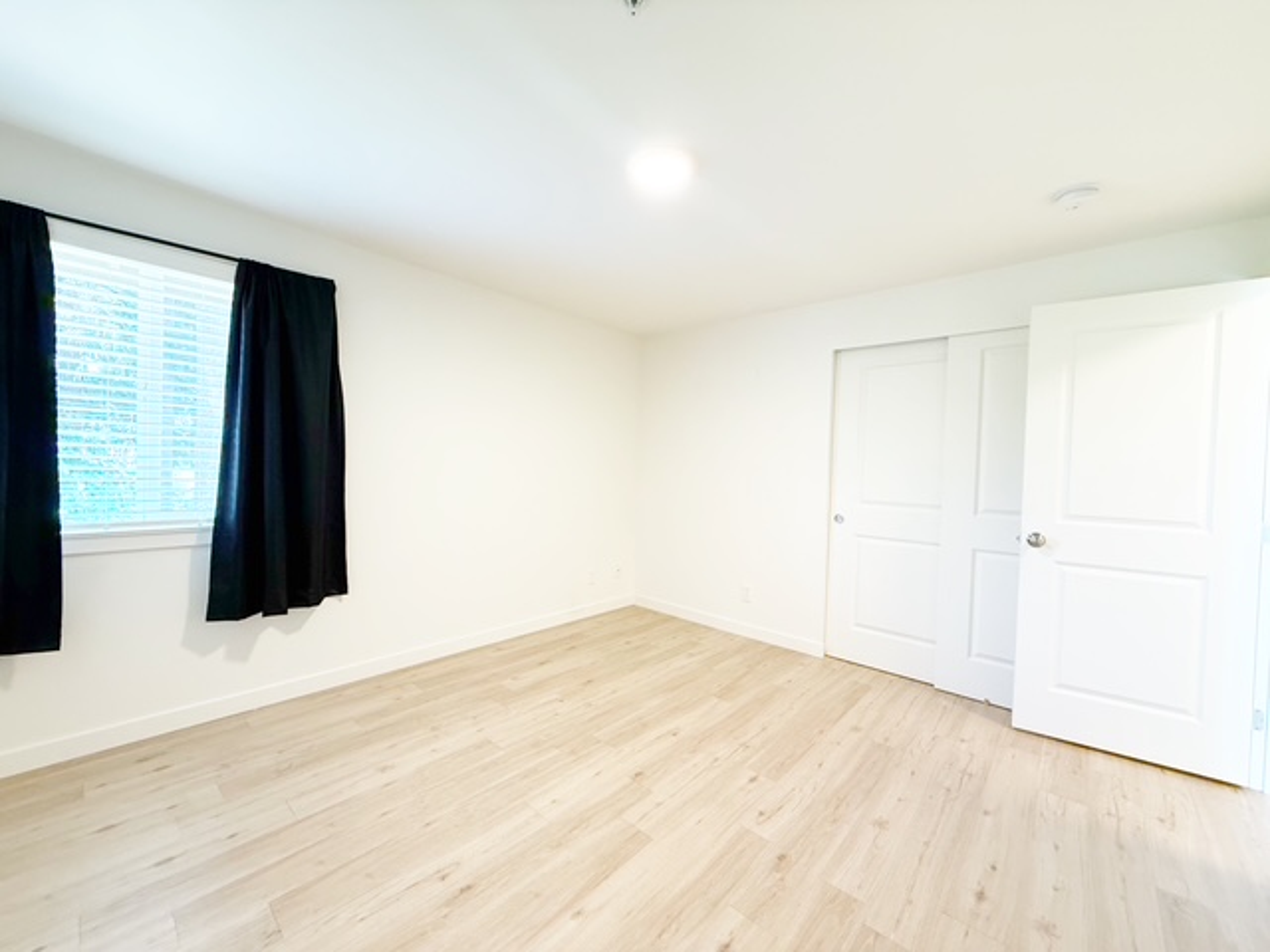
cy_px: 476
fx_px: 514
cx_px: 635
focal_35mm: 14
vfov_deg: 85.7
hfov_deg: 102.1
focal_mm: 2.22
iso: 200
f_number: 2.2
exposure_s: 1/60
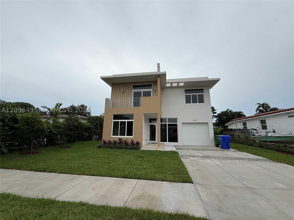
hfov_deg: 102.1
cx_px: 147
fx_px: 119
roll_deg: -0.2
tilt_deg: +12.3
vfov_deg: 85.7
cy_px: 110
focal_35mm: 14
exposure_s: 1/1613
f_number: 2.2
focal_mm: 2.22
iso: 50
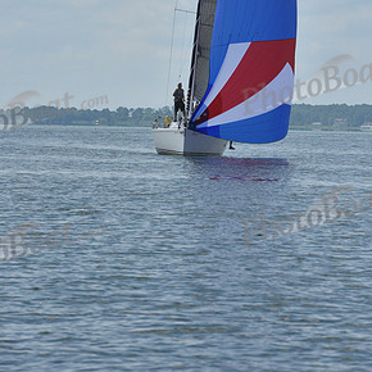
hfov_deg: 5.3
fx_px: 4024
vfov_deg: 5.3
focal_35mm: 331
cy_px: 33
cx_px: 175
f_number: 11
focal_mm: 195
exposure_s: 1/1000
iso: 320
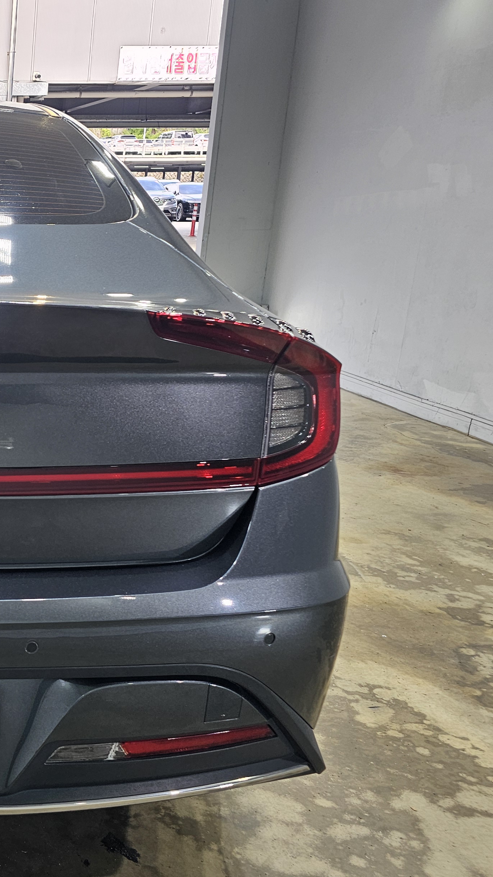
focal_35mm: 41
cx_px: -200
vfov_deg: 49.4
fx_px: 953
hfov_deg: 24.2
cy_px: 469
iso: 64
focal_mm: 6.3
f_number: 1.7
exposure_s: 1/120
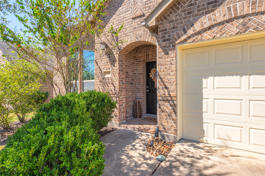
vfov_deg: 64.5
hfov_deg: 86.9
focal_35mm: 19
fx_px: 140
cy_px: 88
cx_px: 132
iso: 125
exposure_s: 1/50
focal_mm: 19
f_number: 14
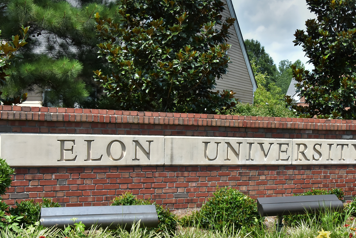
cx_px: 214
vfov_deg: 31.7
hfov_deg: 46.1
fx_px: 415
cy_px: 151
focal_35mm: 42
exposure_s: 1/640
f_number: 11
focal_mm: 22
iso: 640
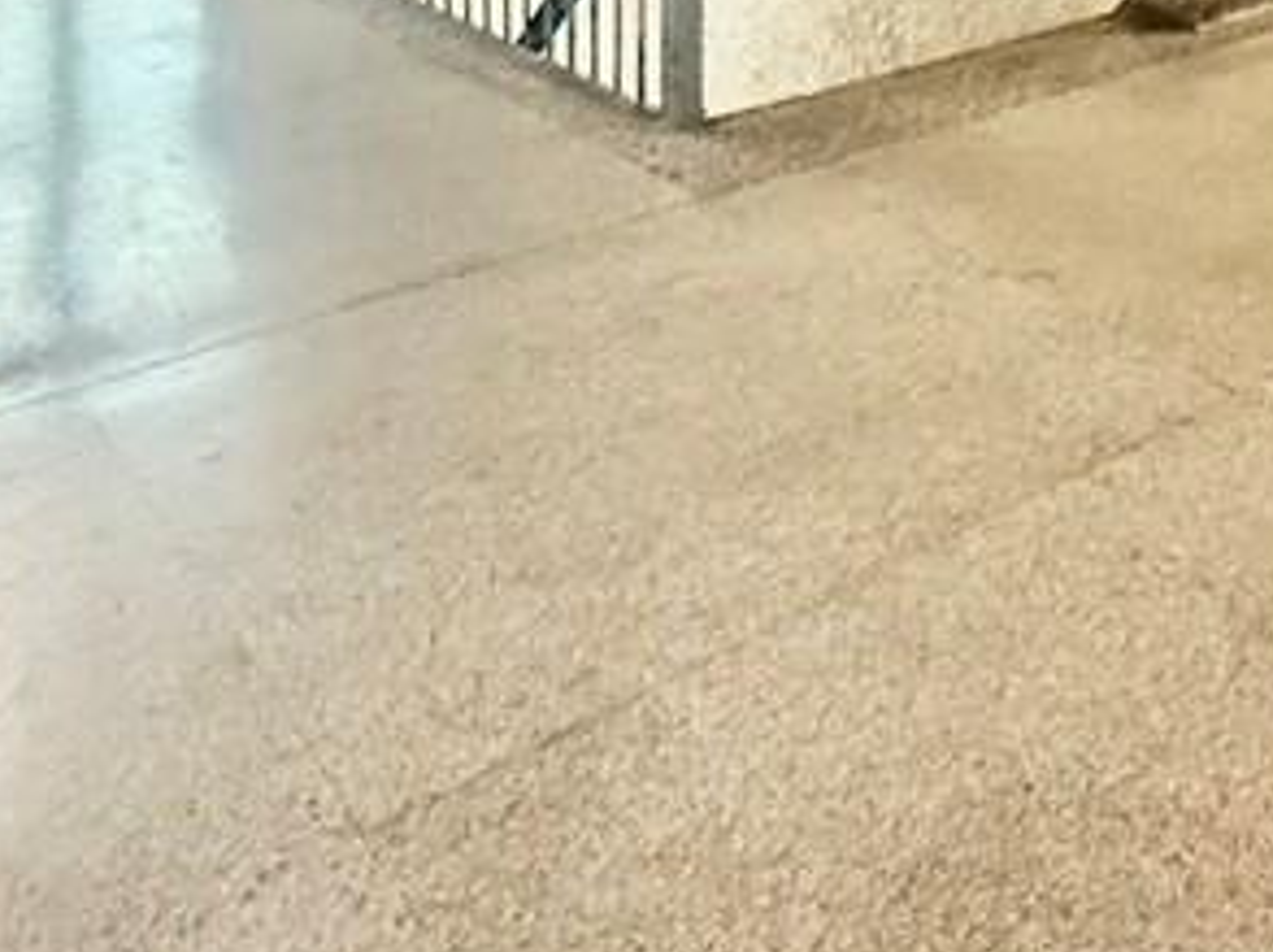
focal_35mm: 49
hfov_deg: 37.3
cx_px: 1056
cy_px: -448
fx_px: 1800
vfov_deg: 23.9
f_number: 2.2
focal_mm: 2.22
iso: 1000
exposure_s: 1/40
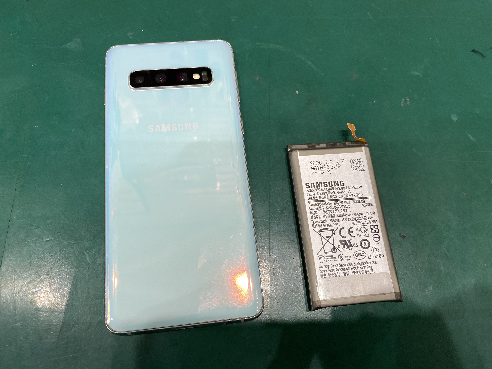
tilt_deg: -71.4
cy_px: 184
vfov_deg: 53.1
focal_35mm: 26
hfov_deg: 67.3
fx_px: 370
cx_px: 246
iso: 50
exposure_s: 1/100
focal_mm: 4.25
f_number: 1.8
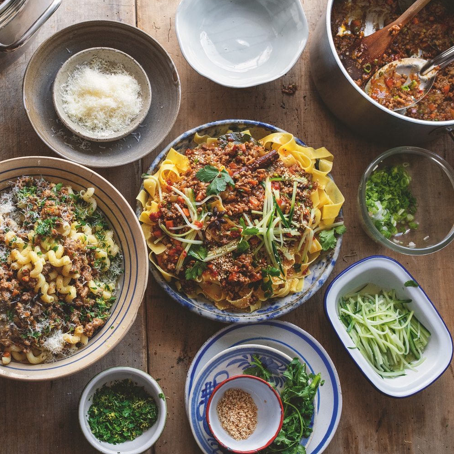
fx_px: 668
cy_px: 226
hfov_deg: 36.9
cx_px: 130
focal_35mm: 45
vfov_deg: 37.6
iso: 800
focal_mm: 35
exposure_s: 1/200
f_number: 13
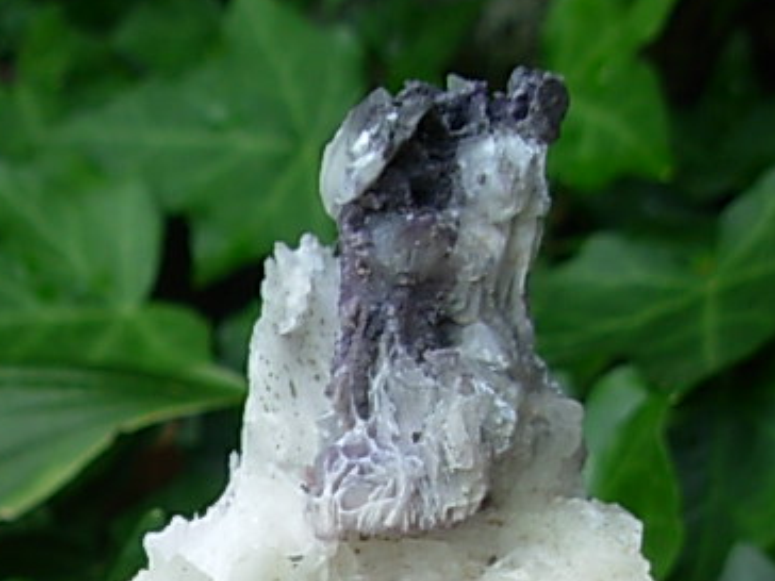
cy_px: 768
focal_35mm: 107
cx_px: 104
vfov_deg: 13.3
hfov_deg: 18.1
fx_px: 2396
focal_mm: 6.3
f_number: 2.9
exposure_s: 1/242
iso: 50
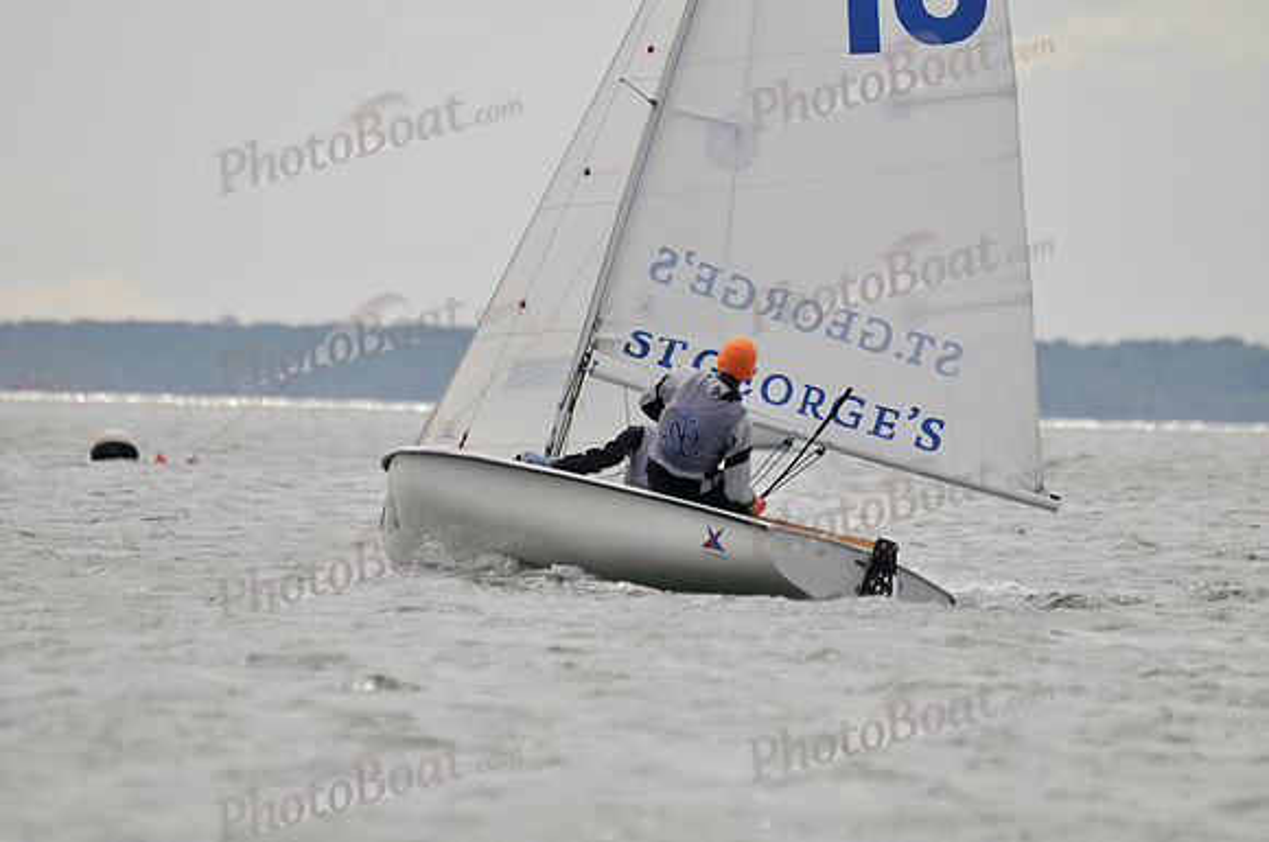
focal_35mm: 600
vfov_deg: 2.3
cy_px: 421
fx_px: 21120
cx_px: 634
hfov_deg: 3.4
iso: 200
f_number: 8
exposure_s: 1/1000
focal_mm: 400
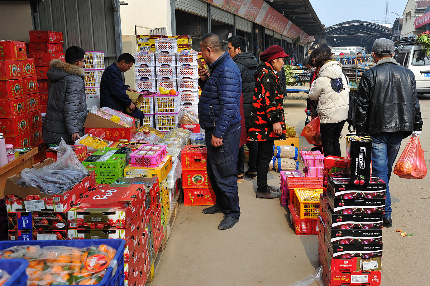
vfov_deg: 38.9
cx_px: 215
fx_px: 406
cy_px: 143
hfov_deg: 55.8
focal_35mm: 34
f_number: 7.1
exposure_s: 1/500
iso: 320
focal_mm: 34
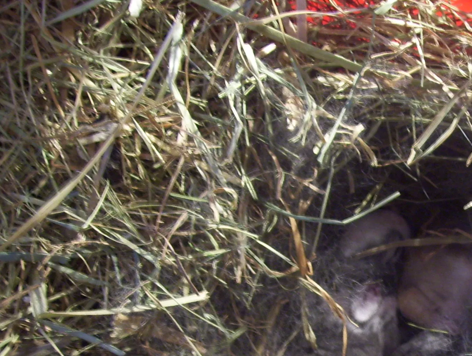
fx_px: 1038
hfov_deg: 24.8
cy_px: 371
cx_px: 432
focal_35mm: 76
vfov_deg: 18.8
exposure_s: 1/8
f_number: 2.7
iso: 160
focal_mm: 6
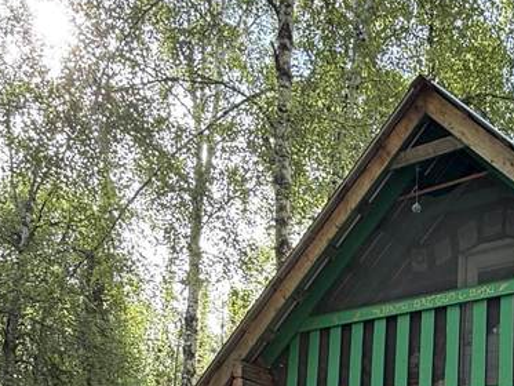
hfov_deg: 37.5
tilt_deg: +2.1
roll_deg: -1.0
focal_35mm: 48
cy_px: 532
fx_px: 713
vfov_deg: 25.1
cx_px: 446
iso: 80
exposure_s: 1/99
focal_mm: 2.22
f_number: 2.2
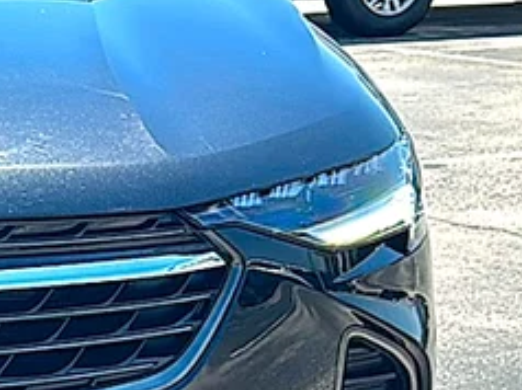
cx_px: -180
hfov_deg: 16.9
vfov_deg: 13.6
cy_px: 229
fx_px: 1642
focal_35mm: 109
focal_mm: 6.86
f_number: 1.78
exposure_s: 1/2212
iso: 80
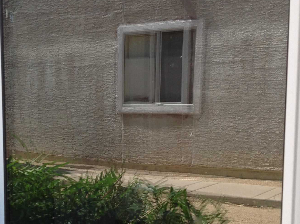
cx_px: 82
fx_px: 597
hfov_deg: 27.9
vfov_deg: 21.1
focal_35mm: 69
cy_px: 156
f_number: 2.4
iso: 50
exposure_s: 1/420
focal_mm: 4.28
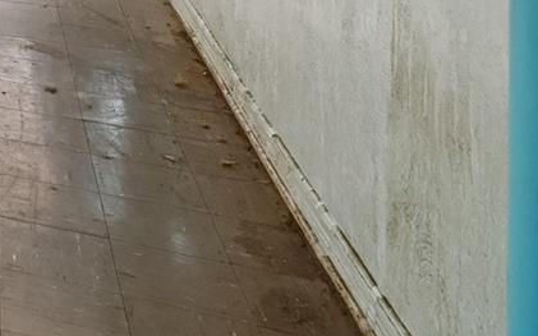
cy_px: -280
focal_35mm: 64
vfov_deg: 16.7
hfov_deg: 20.3
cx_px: -479
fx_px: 937
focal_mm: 16.5
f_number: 10
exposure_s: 1/8
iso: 400
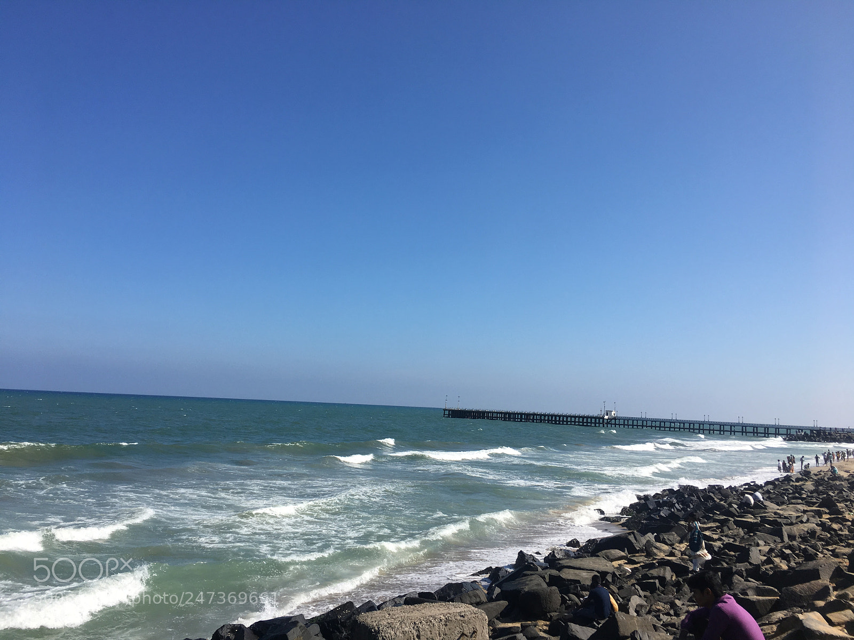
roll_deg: -1.9
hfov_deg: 61.7
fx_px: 715
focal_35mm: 29
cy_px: 320
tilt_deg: +6.8
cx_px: 427
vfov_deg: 48.2
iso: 25
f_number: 2.2
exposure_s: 1/2262
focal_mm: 4.15
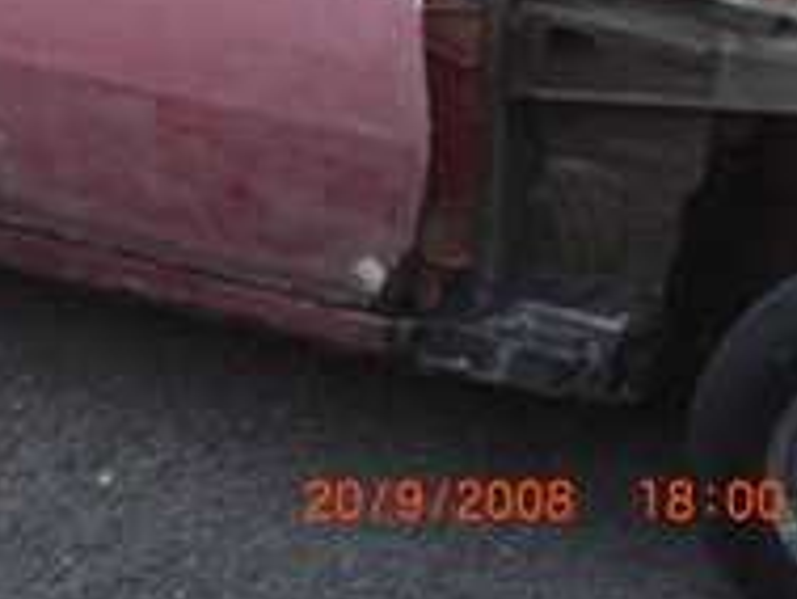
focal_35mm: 90
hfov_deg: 20.9
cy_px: -63
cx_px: -46
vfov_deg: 16.0
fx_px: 2073
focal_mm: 6.2
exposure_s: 1/60
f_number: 2.7
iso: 64
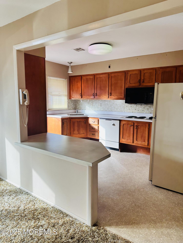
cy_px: 122
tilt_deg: -4.4
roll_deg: +0.5
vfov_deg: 71.6
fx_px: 169
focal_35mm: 24
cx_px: 92
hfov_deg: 56.8
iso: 80
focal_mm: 6.86
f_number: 1.78
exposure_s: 1/120
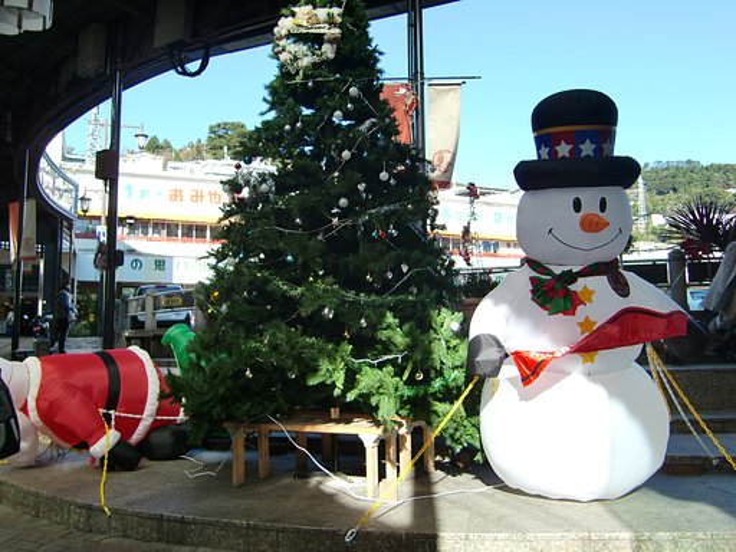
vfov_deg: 42.9
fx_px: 702
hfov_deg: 55.4
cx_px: 368
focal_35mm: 33
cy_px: 276
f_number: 2.7
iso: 64
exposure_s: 1/400
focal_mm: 5.8
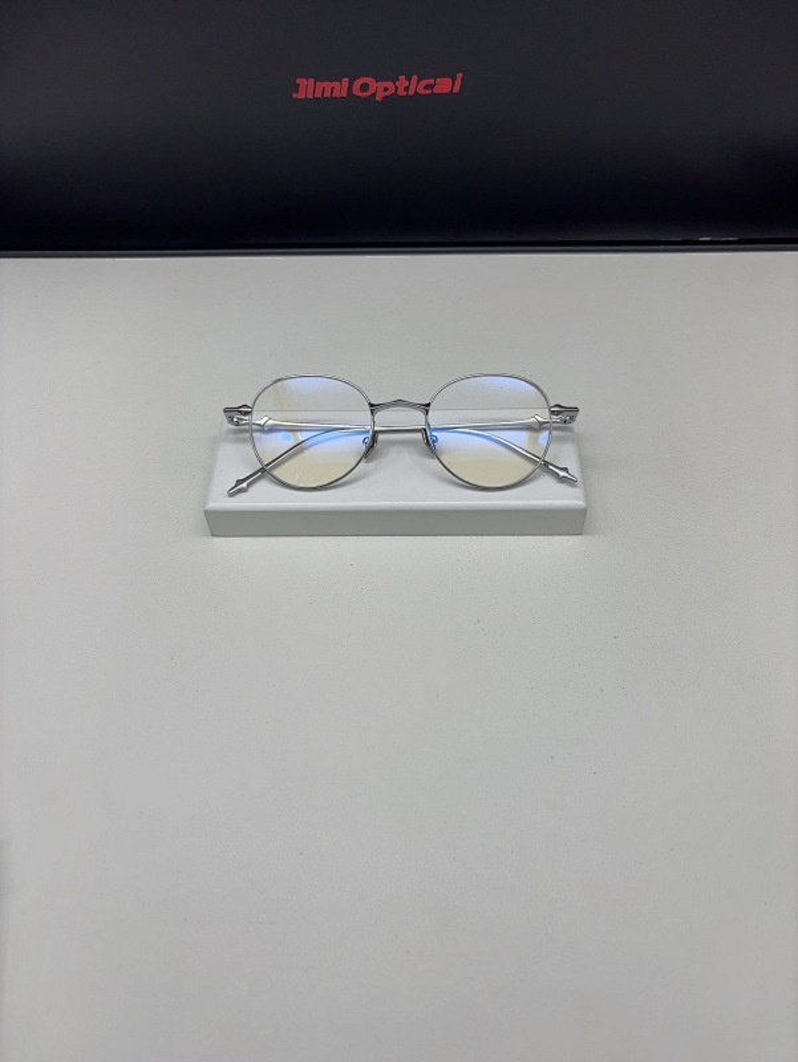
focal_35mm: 26
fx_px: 798
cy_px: 531
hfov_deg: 53.1
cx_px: 399
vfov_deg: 67.3
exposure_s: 1/167
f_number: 1.6
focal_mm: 5.96
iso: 40
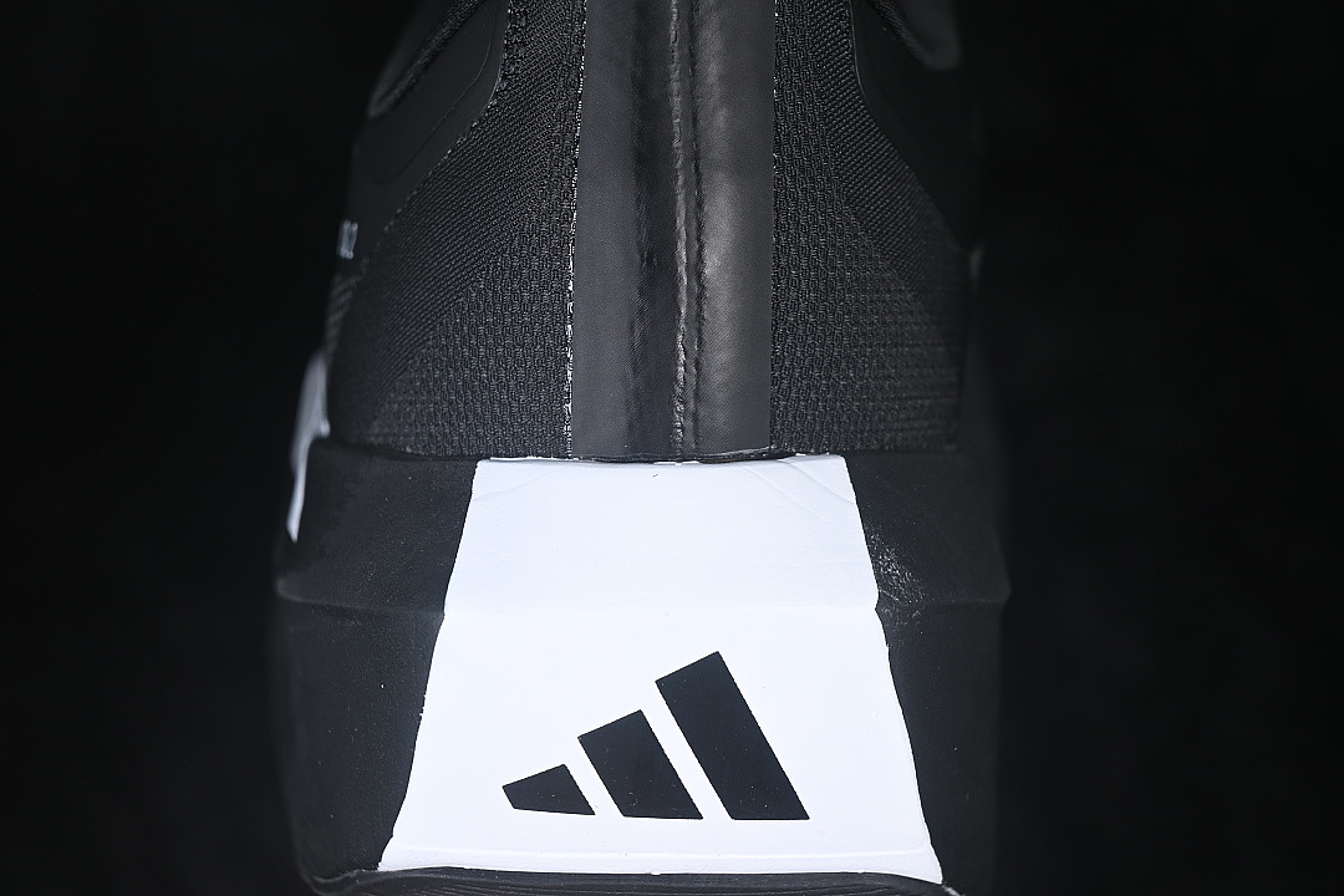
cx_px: 672
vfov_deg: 18.2
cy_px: 448
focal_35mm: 75
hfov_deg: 27.0
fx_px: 2800
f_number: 6.3
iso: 160
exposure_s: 1/60
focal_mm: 50
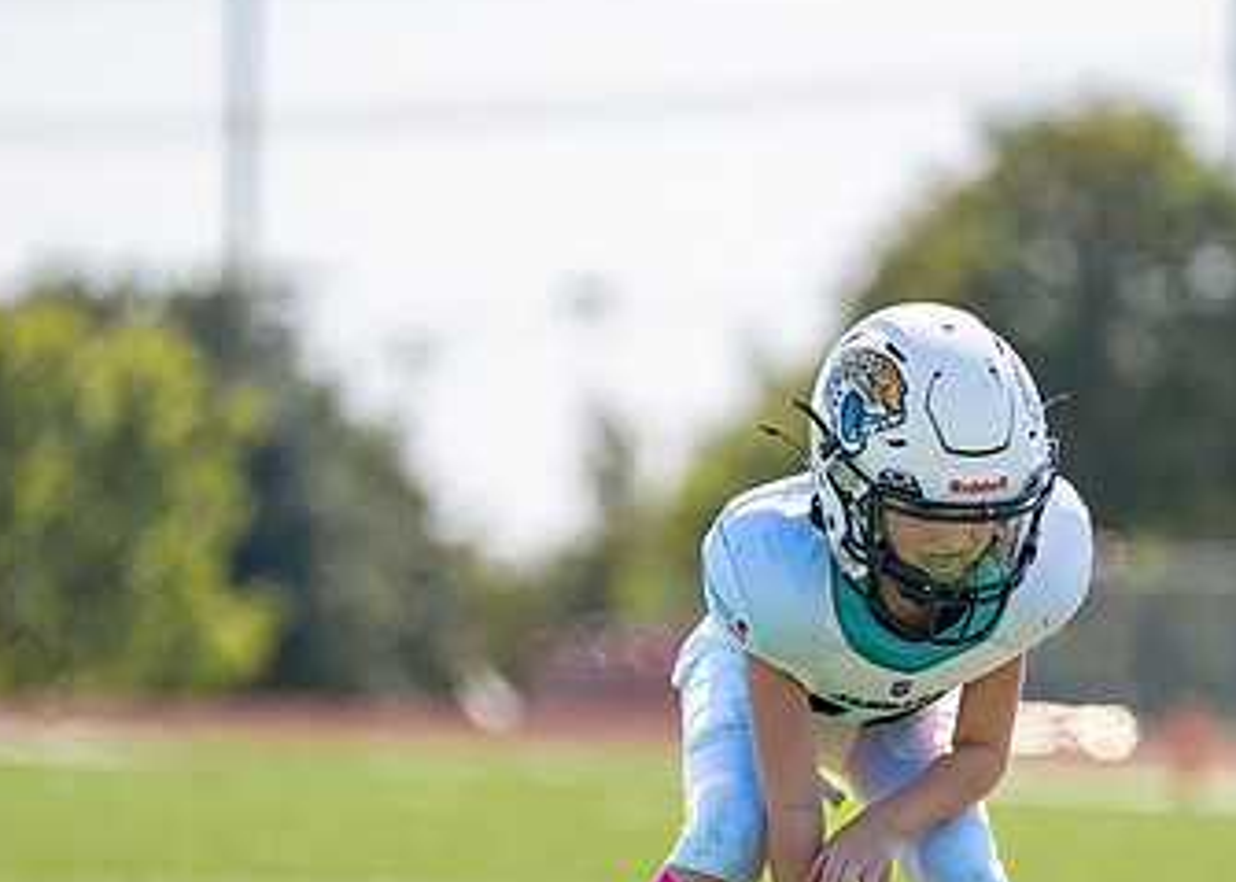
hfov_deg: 4.9
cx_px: 815
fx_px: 14562
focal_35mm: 415
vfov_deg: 3.5
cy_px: 665
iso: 100
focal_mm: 200
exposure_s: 1/1600
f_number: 2.8
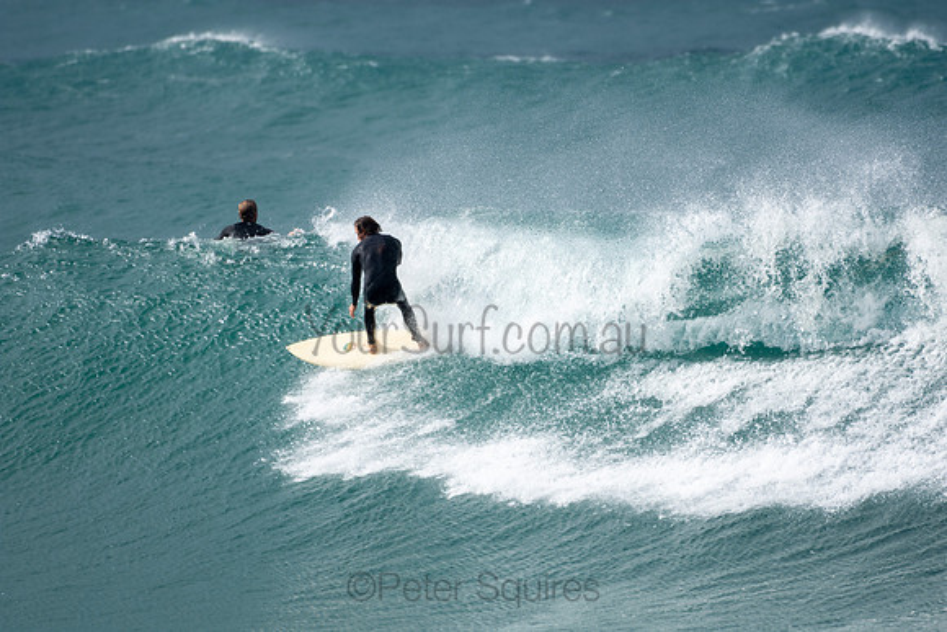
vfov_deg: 1.8
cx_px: 474
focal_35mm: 750
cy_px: 316
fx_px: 19733
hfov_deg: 2.7
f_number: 5.6
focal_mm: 500
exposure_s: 1/800
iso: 125
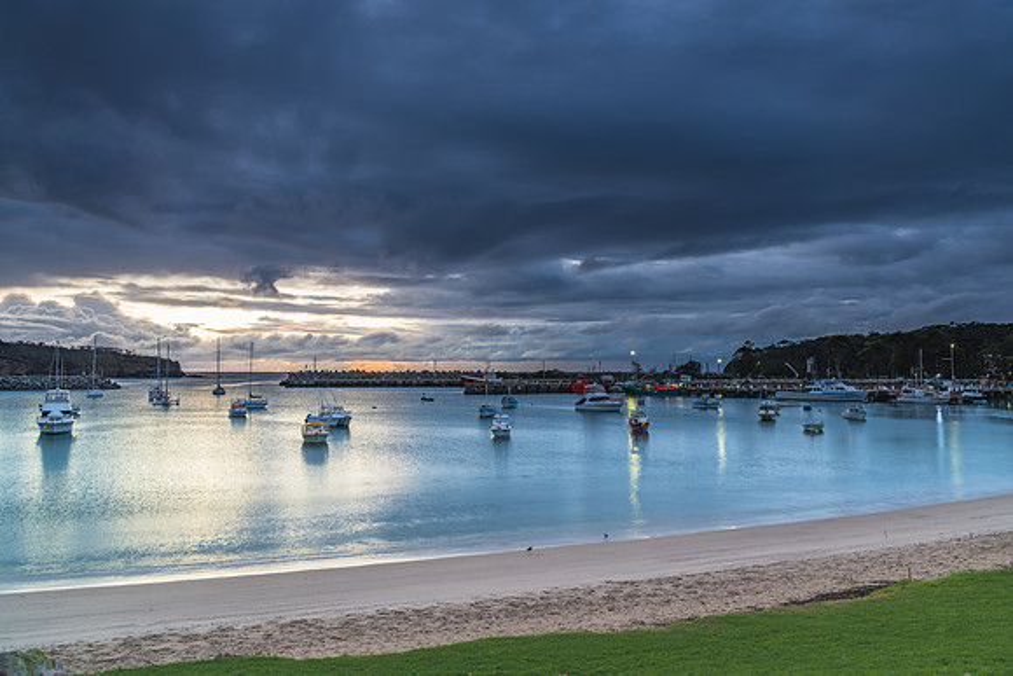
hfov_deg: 64.9
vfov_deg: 46.0
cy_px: 338
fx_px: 796
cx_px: 506
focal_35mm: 28
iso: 100
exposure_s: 1.6
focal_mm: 28
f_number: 8
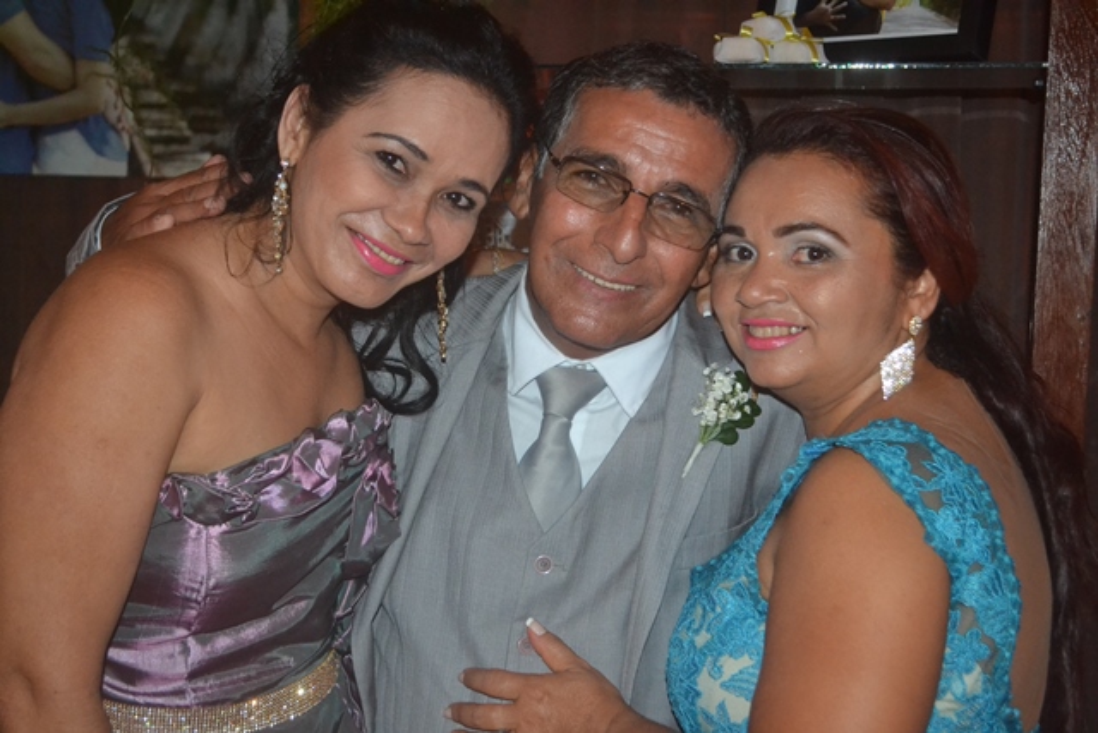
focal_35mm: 51
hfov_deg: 38.9
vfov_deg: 26.5
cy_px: 366
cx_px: 549
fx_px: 1556
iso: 3200
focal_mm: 34
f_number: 5
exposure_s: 1/60
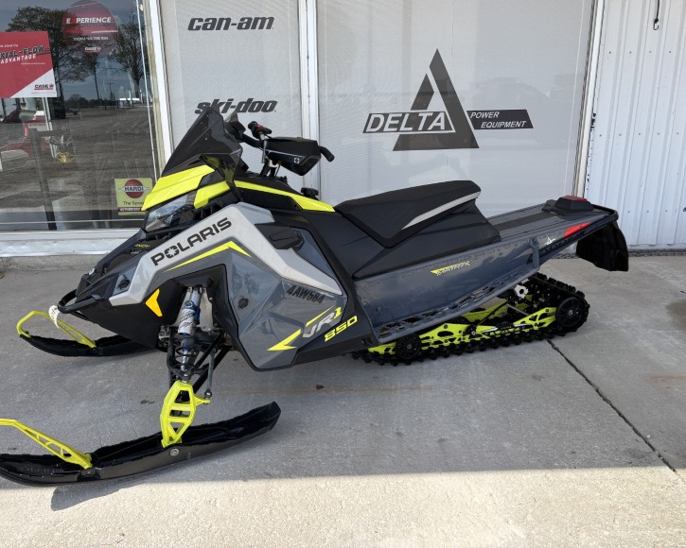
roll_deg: +2.5
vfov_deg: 51.5
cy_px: 265
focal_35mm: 28
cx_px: 325
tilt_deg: -16.5
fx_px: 568
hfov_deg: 62.2
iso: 50
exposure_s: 1/1139
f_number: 1.6
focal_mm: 5.96
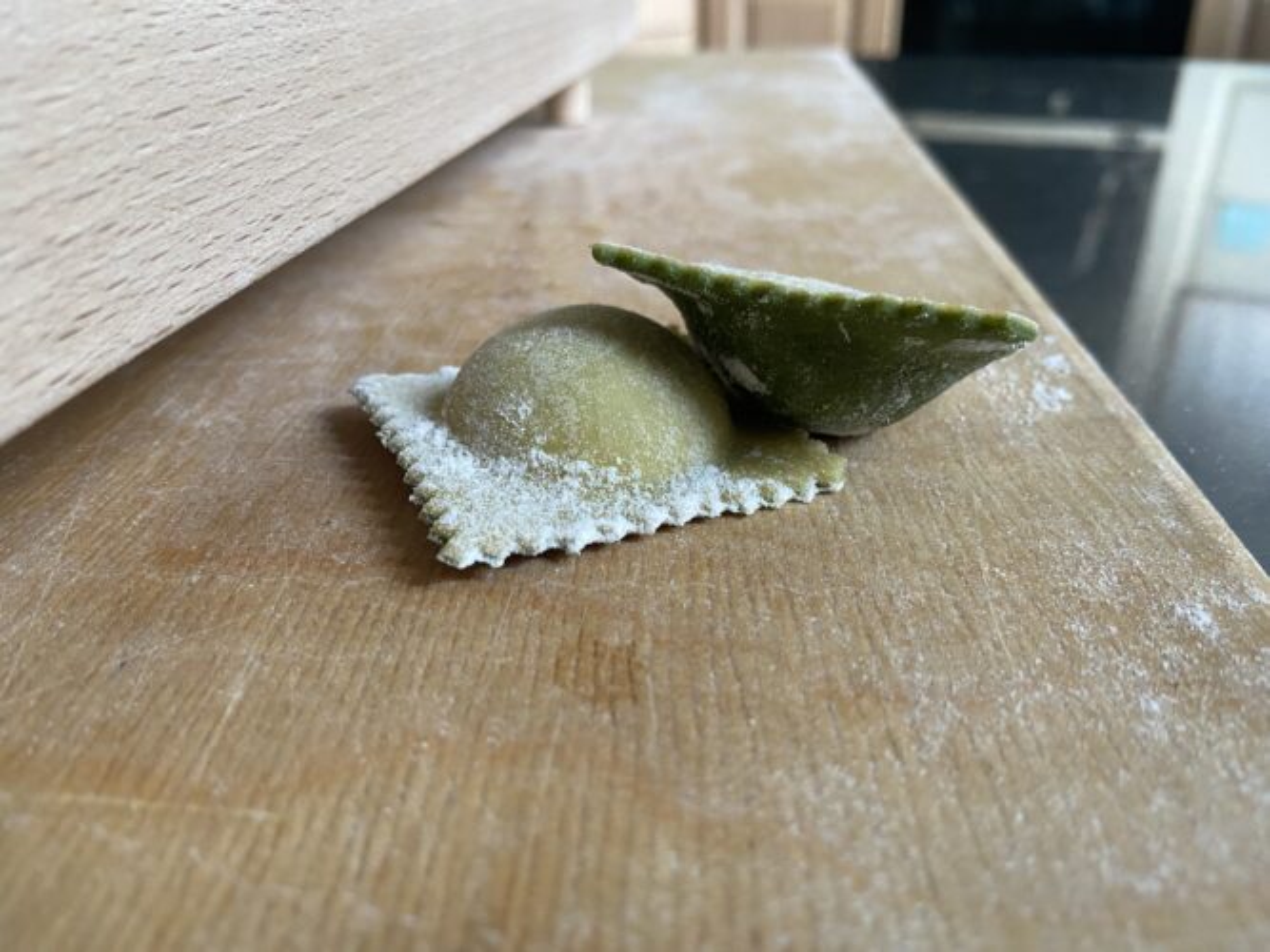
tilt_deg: -29.7
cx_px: 635
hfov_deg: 67.3
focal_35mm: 26
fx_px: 954
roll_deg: +2.0
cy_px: 476
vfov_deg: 53.0
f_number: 1.8
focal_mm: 4.25
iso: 250
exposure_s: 1/60
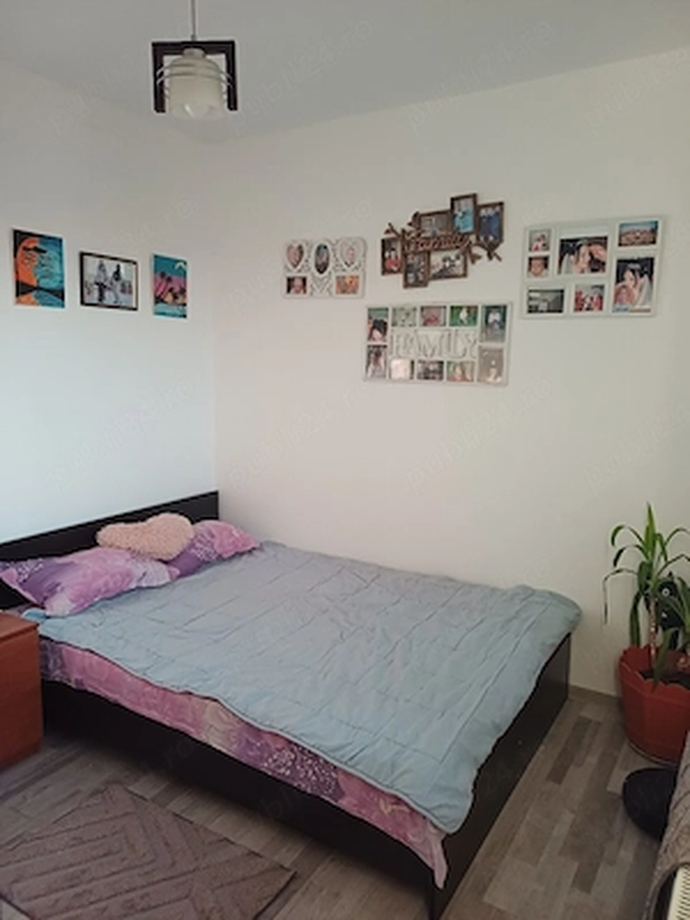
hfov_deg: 54.9
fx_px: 664
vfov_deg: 69.4
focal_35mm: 25
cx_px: 345
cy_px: 460
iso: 640
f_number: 1.8
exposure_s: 1/20
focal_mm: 4.65
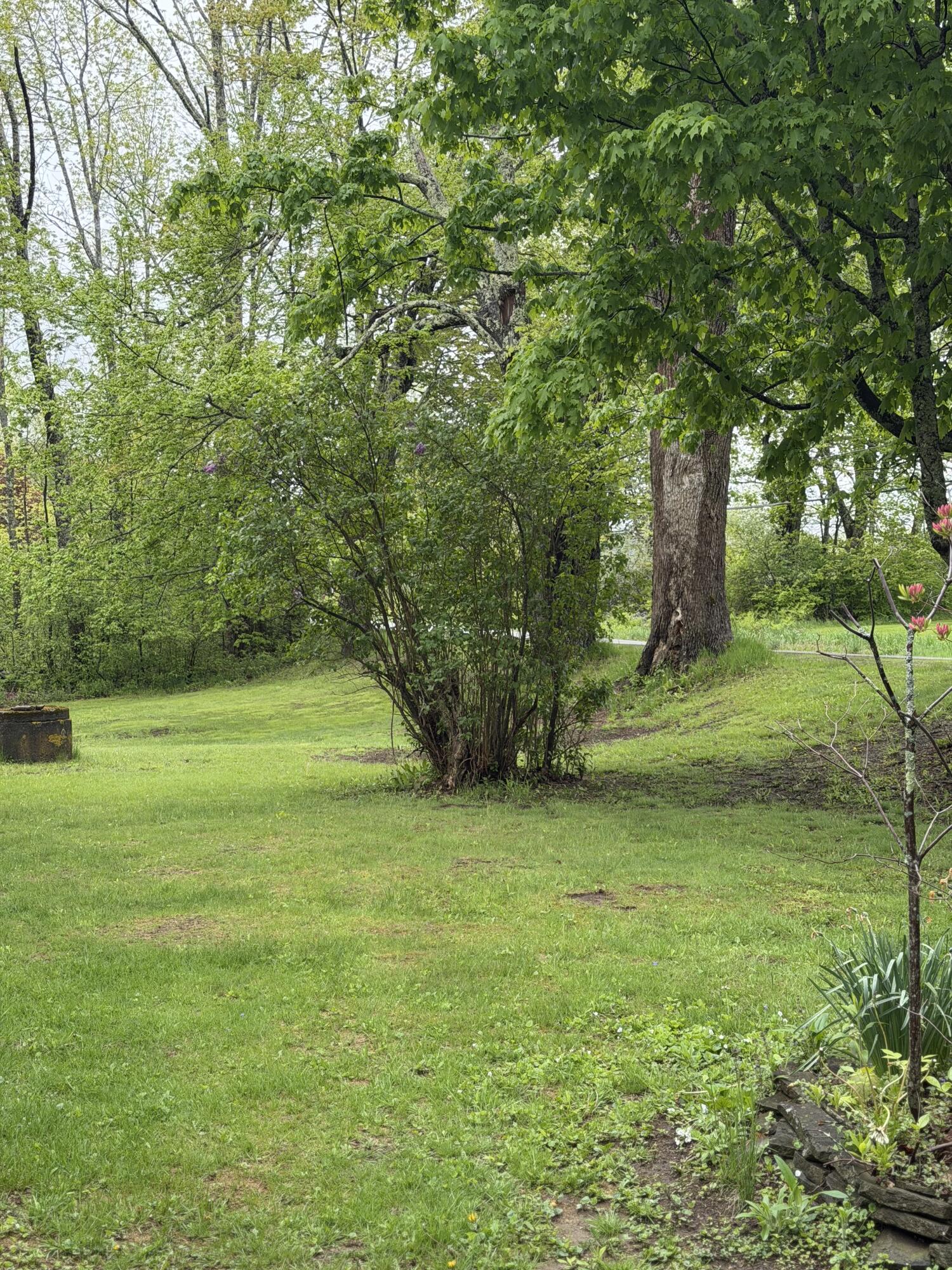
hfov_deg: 30.3
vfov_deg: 39.7
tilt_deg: -2.2
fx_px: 1760
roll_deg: -0.8
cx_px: 476
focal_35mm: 48
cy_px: 635
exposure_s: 1/1242
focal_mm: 6.76
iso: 80
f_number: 1.78
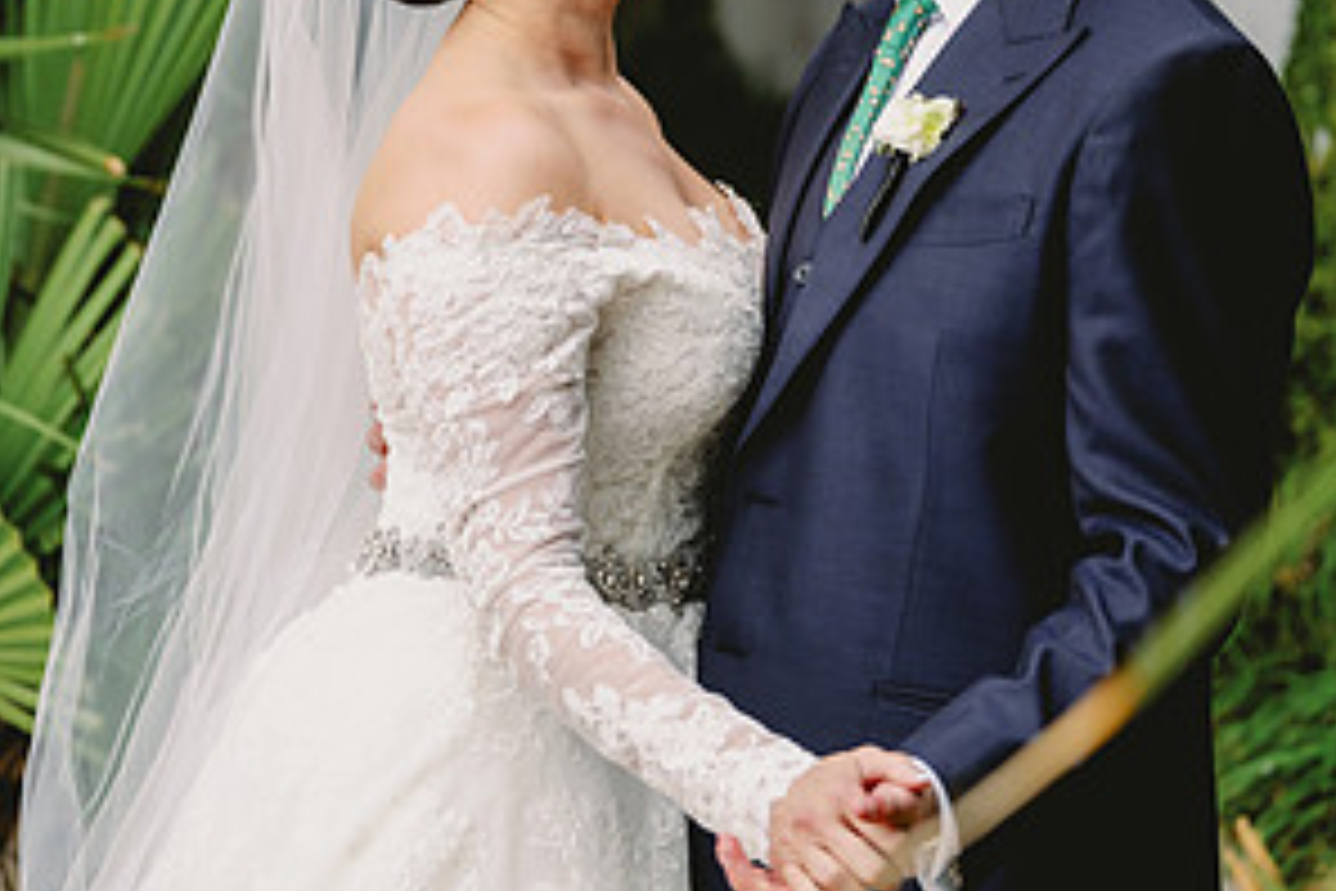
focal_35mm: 94
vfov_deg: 14.5
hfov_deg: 21.7
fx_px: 3488
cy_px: 333
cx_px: 670
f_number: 2.8
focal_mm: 62
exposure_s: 1/400
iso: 400
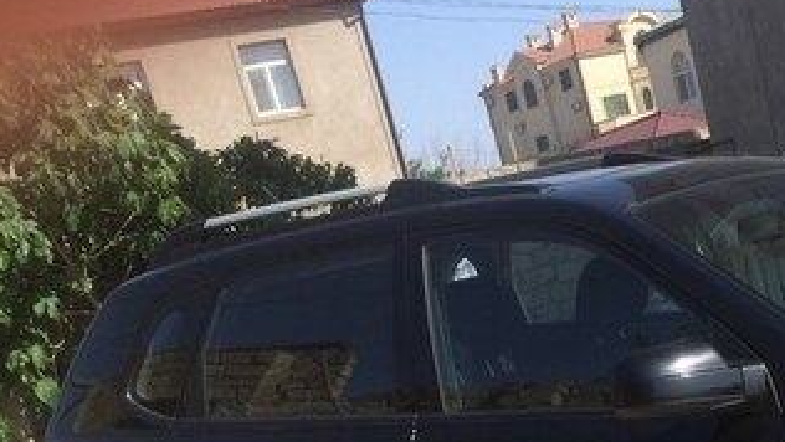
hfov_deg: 30.6
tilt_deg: -17.3
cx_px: 696
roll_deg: +14.4
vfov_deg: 17.2
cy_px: 577
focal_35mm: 66
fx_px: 1374
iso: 32
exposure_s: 1/1866
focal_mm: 4.15
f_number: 2.2
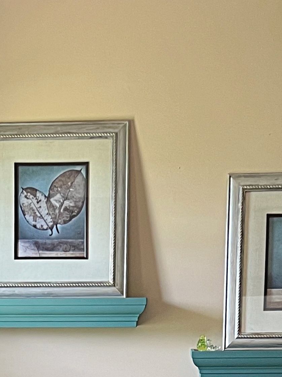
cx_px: 67
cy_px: 557
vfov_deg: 18.6
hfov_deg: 15.6
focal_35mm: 94
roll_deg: -1.0
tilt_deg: -13.1
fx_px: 1021
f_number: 1.5
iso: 160
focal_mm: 5.7
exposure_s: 1/60
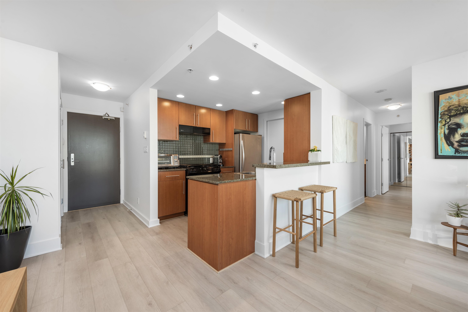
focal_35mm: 14
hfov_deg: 104.2
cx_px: 234
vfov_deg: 81.2
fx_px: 182
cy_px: 156
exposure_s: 1/2.5
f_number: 8
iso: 200
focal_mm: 14
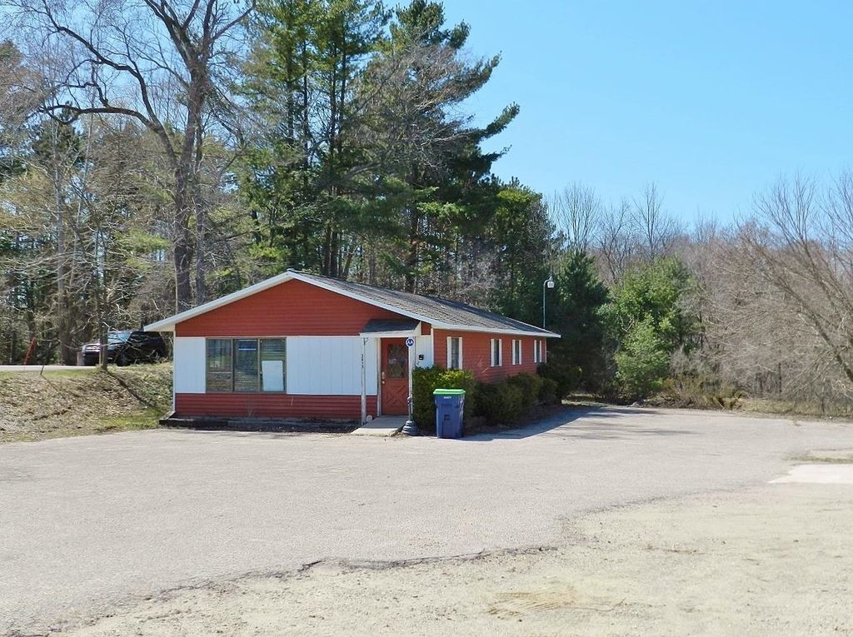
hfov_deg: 49.0
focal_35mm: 38
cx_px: 426
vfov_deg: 37.6
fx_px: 935
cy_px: 318
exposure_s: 1/1000
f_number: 4
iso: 160
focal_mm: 6.7
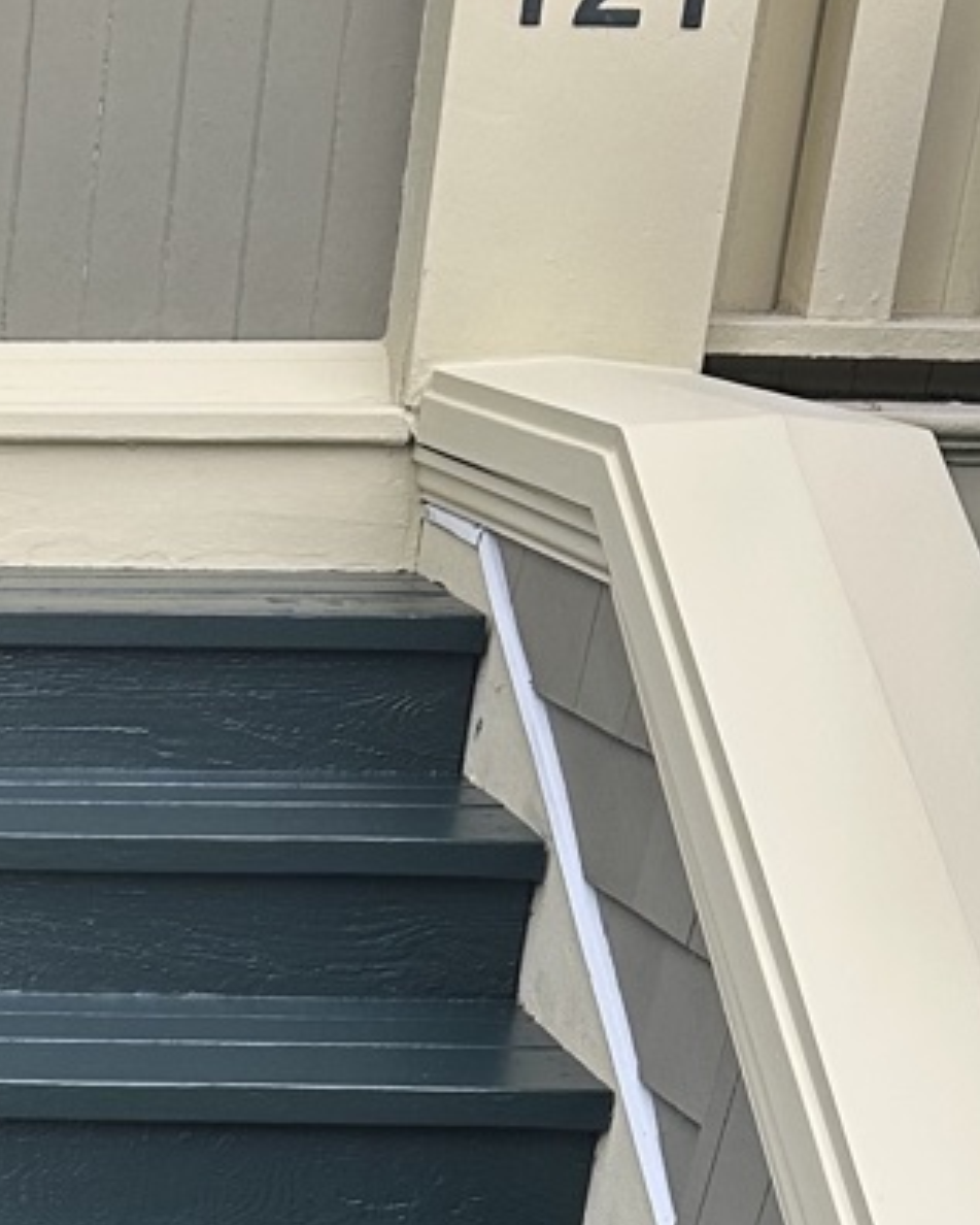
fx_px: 3370
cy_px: 1435
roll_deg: -1.4
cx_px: -651
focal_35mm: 93
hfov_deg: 14.9
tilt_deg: -21.0
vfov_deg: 19.5
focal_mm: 6.86
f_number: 1.78
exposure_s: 1/121
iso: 125
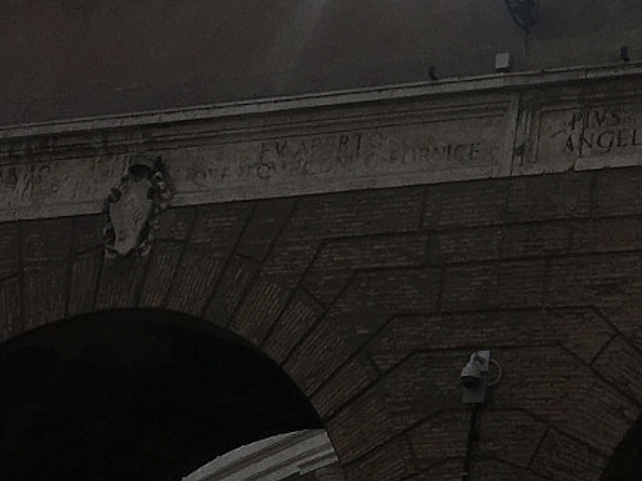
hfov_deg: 17.8
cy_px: 73
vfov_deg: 13.7
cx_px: 697
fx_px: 1983
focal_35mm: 107
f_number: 2.2
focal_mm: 4.15
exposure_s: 1/4808
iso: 25
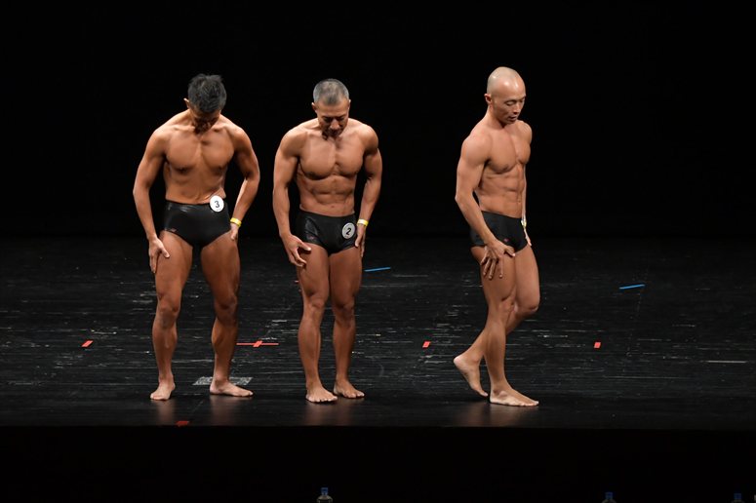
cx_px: 378
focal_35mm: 202
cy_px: 252
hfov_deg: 10.2
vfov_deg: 6.8
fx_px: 4240
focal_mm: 135
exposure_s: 1/400
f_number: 5.6
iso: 3200
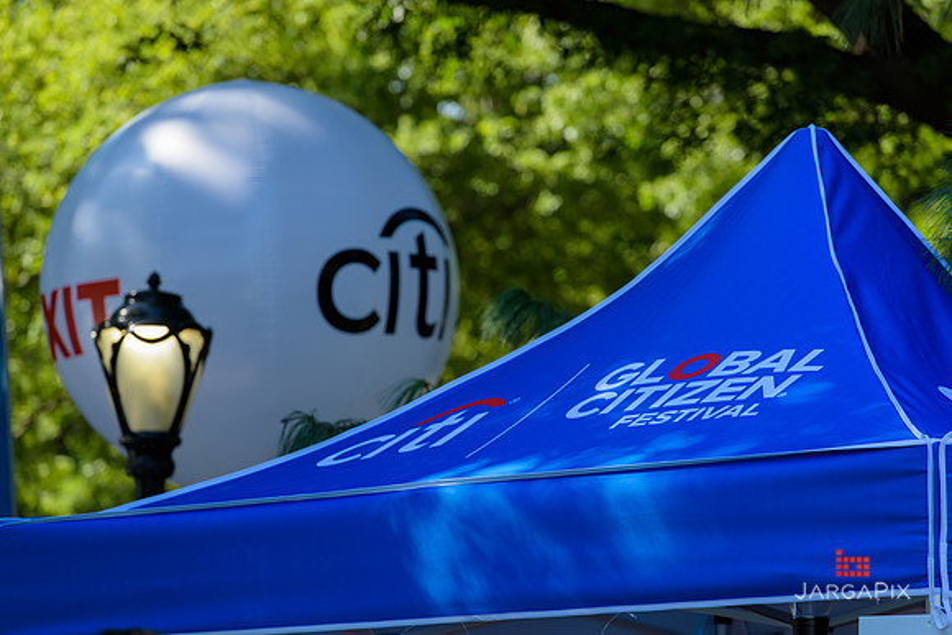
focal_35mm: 185
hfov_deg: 11.1
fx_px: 4893
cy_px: 318
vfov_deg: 7.4
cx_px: 476
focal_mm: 185
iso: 200
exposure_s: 1/320
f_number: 5
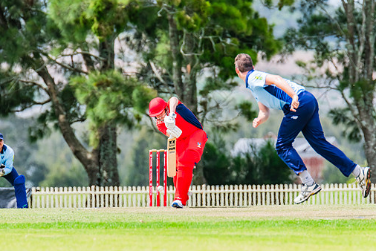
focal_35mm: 689
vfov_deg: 2.0
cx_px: 172
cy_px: 136
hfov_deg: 3.0
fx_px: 7200
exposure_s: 1/1250
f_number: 10
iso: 800
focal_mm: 600
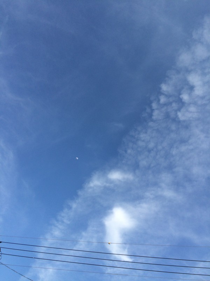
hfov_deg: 48.2
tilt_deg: +54.8
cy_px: 140
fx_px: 235
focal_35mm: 29
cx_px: 105
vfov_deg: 61.7
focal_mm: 4.15
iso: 32
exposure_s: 1/1368
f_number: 2.2
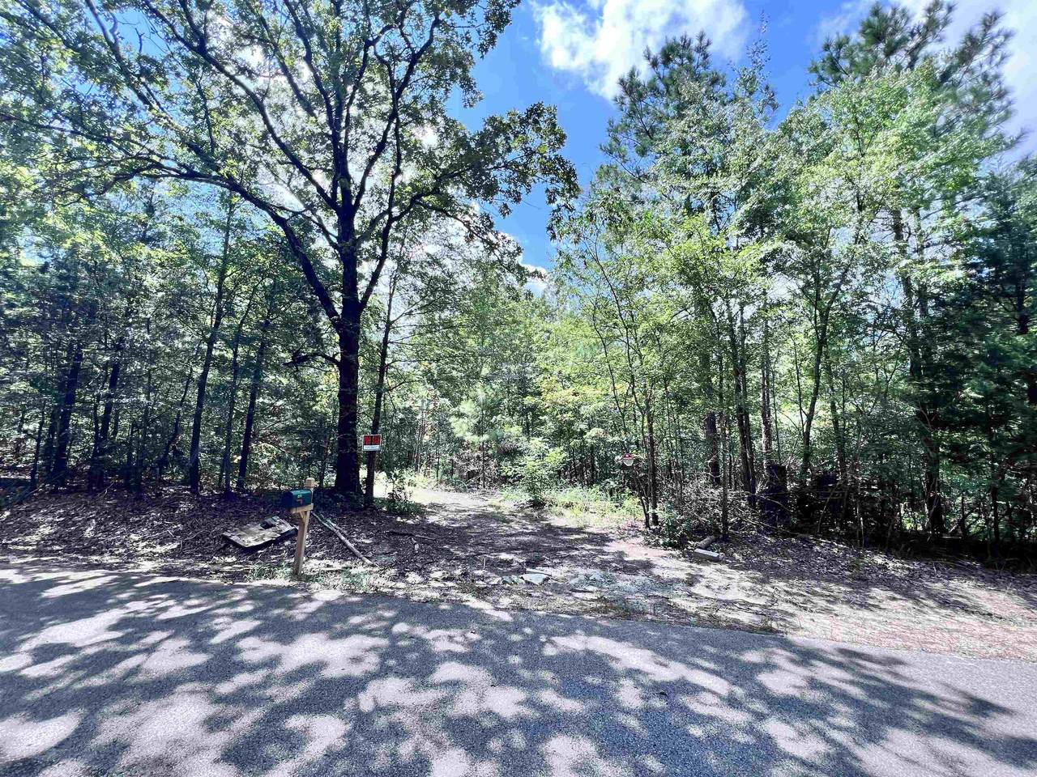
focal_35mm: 13
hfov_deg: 106.2
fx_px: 389
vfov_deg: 89.9
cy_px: 388
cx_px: 518
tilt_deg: +6.2
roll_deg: -1.2
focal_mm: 1.57
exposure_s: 1/405
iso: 32
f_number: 1.8
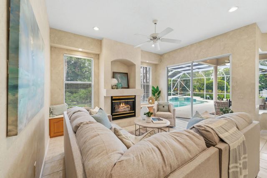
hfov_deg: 104.2
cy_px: 89
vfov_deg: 81.2
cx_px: 134
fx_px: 104
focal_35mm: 14
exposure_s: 1/1.25
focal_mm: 14
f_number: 9
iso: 250
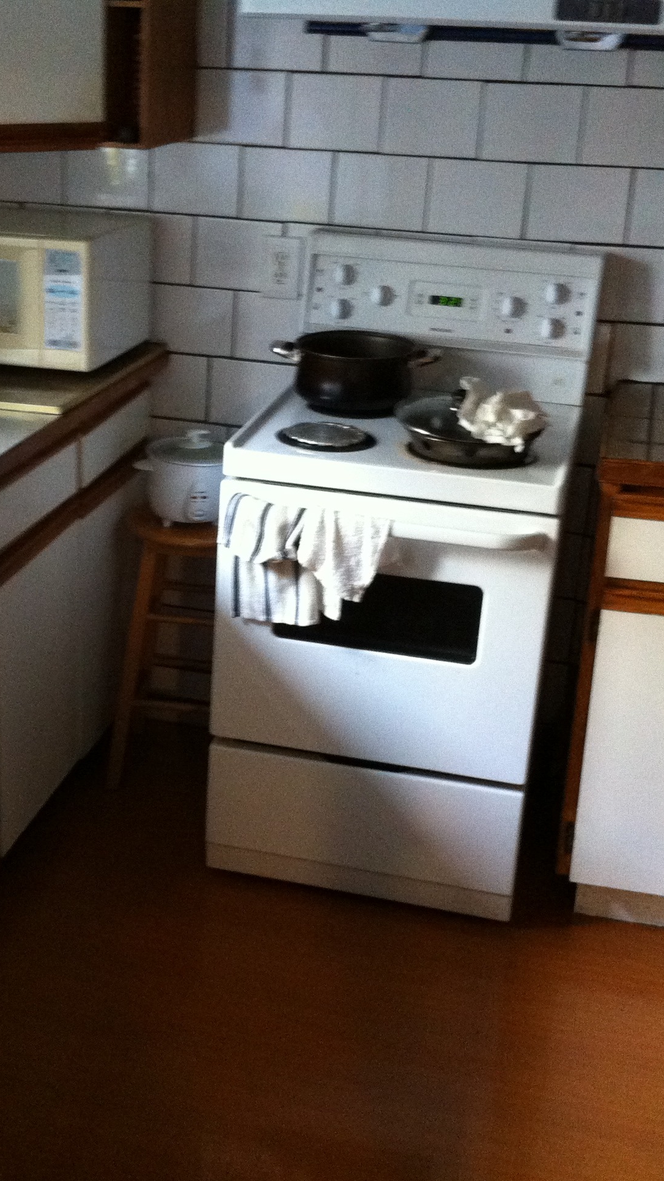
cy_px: 591
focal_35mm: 51
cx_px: 219
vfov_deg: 40.6
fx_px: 1597
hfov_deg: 23.4
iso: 400
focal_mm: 3.85
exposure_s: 1/17
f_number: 2.8
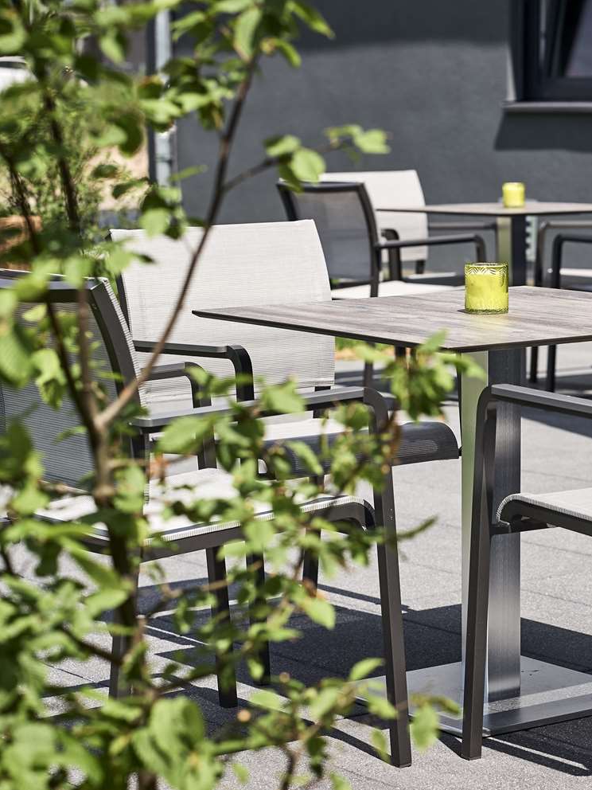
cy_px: 397
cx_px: 456
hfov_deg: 13.5
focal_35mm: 109
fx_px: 2485
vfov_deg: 18.0
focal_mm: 75
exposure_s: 1/400
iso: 50
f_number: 5
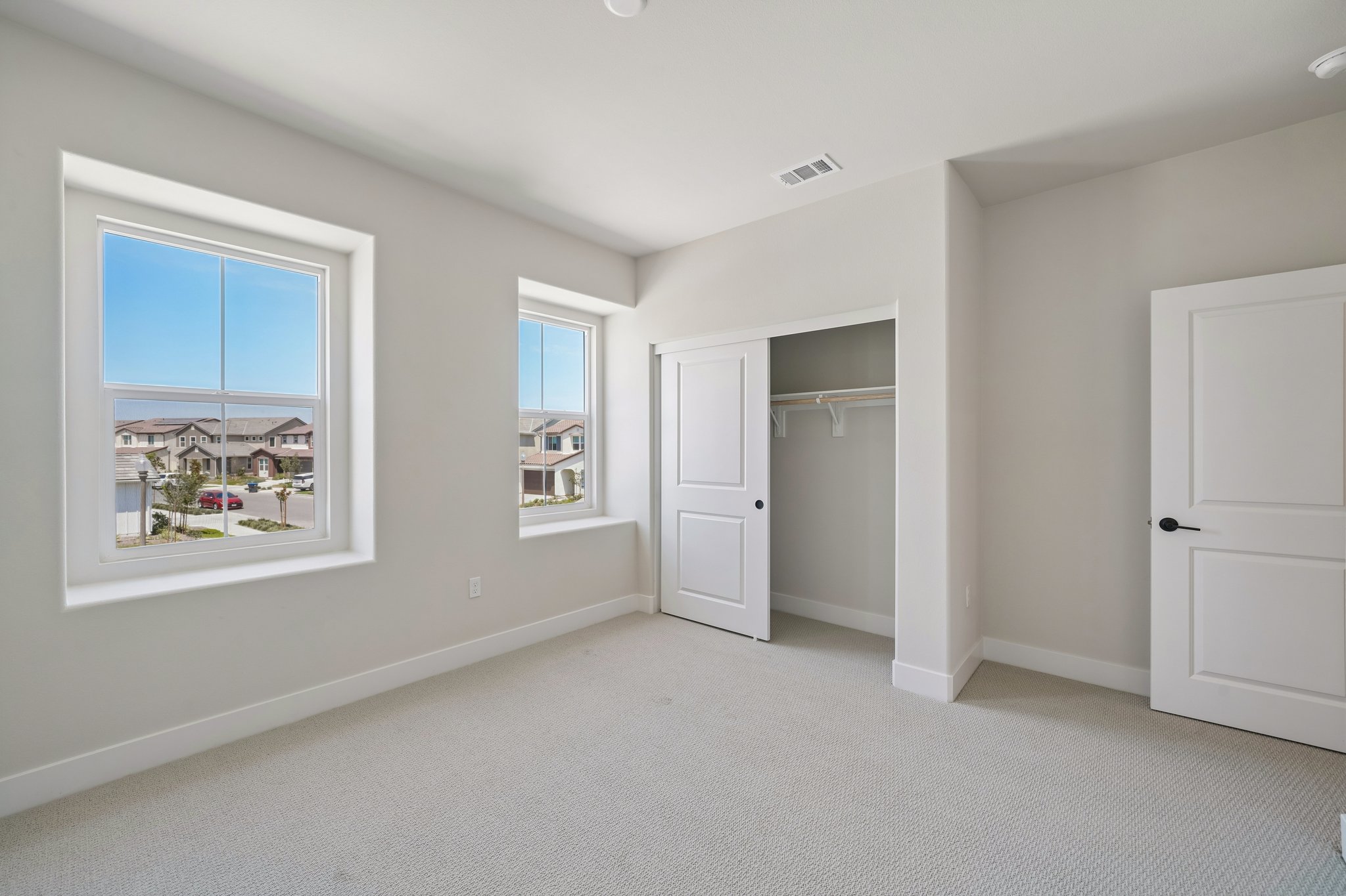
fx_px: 523
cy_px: 448
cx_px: 673
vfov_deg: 81.2
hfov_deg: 104.3
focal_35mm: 14
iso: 200
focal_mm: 14
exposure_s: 1/30
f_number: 8
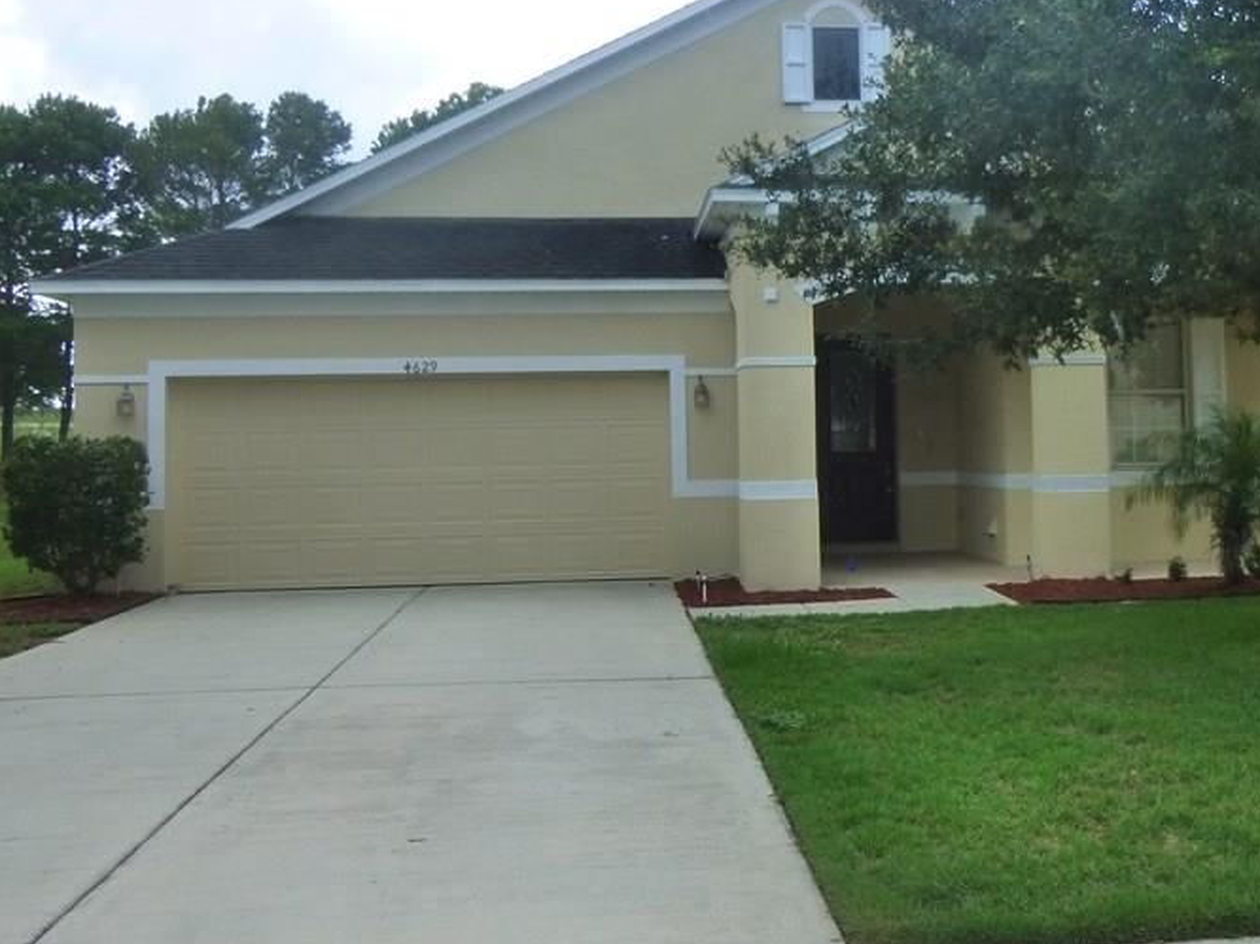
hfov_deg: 46.2
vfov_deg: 35.9
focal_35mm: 40
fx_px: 1455
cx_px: 815
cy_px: 401
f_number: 3.1
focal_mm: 4.5
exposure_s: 1/500
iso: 250
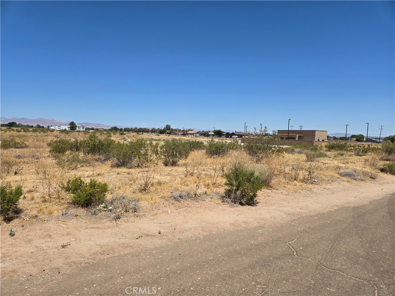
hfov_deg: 73.9
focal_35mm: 23
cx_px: 198
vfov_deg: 58.9
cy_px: 148
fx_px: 262
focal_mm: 5.4
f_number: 1.8
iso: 25
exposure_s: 1/3009
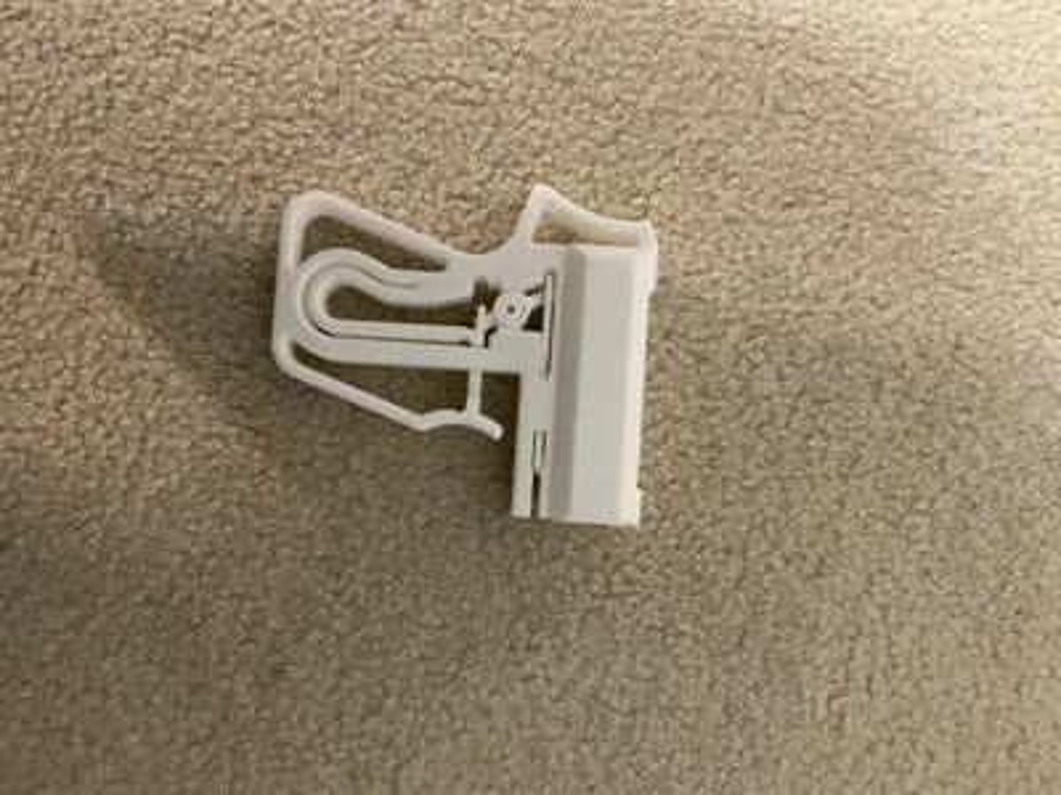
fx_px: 889
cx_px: 530
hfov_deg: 61.7
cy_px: 398
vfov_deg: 48.2
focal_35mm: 29
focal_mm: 3
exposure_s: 1/32
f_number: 1.8
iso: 320
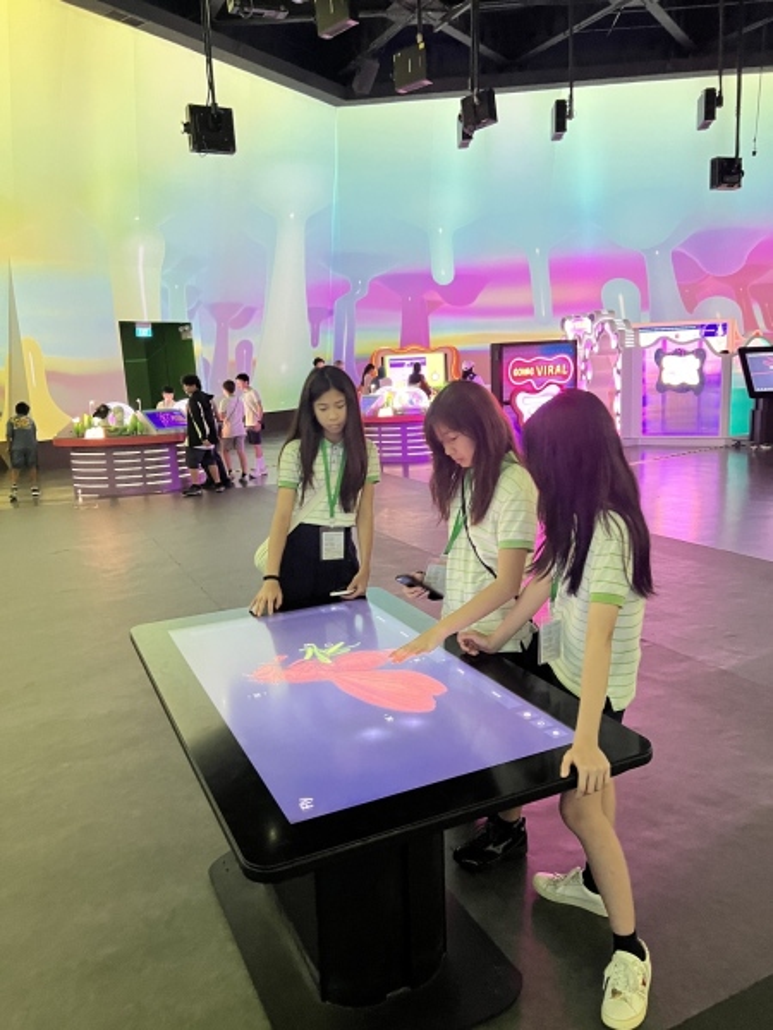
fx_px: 774
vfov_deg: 67.3
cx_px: 386
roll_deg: +2.5
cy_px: 515
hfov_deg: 53.1
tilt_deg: -13.1
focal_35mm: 26
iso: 400
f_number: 1.5
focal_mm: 5.7
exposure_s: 1/45
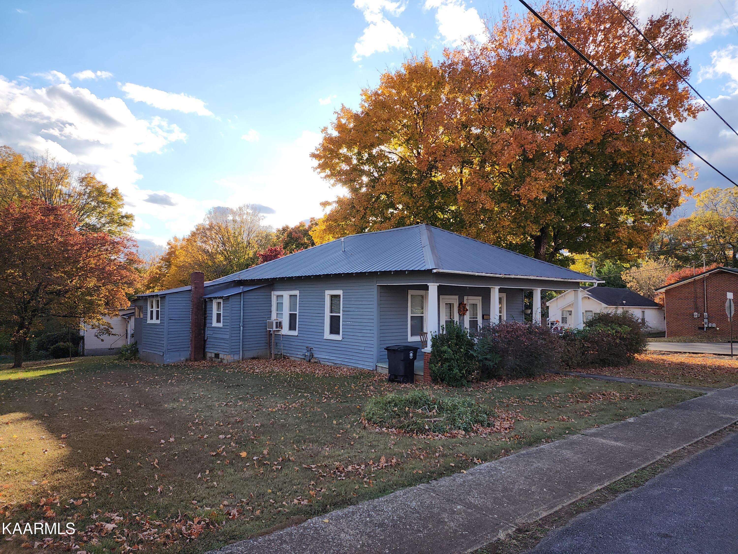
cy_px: 277
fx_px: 490
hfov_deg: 73.9
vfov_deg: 58.9
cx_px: 369
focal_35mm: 23
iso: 12
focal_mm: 6.4
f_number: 1.8
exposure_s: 1/440
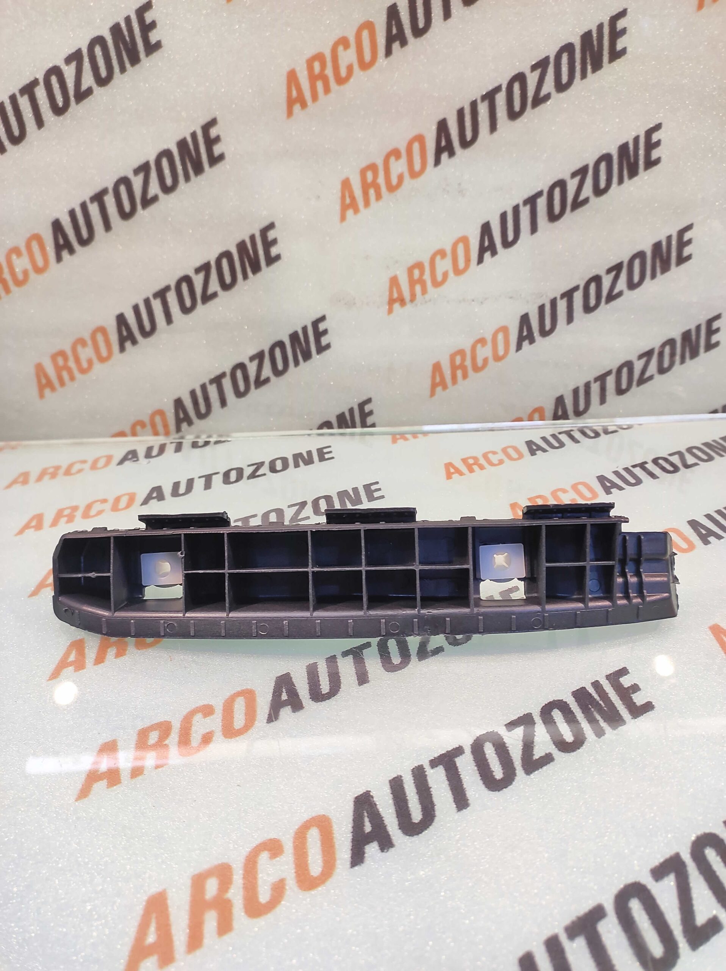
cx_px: 363
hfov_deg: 74.7
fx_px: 476
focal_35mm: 17
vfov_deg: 91.1
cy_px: 486
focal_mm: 4.74
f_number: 1.79
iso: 230
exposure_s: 1/33
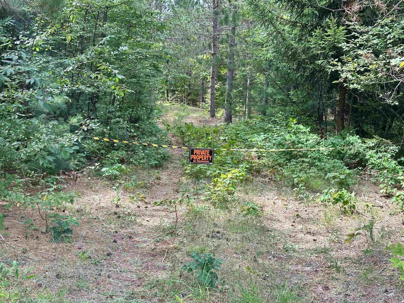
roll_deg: -3.7
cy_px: 152
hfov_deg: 39.7
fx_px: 560
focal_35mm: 48
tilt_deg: -5.1
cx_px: 202
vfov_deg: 30.3
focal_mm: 6.86
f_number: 1.78
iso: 64
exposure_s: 1/482
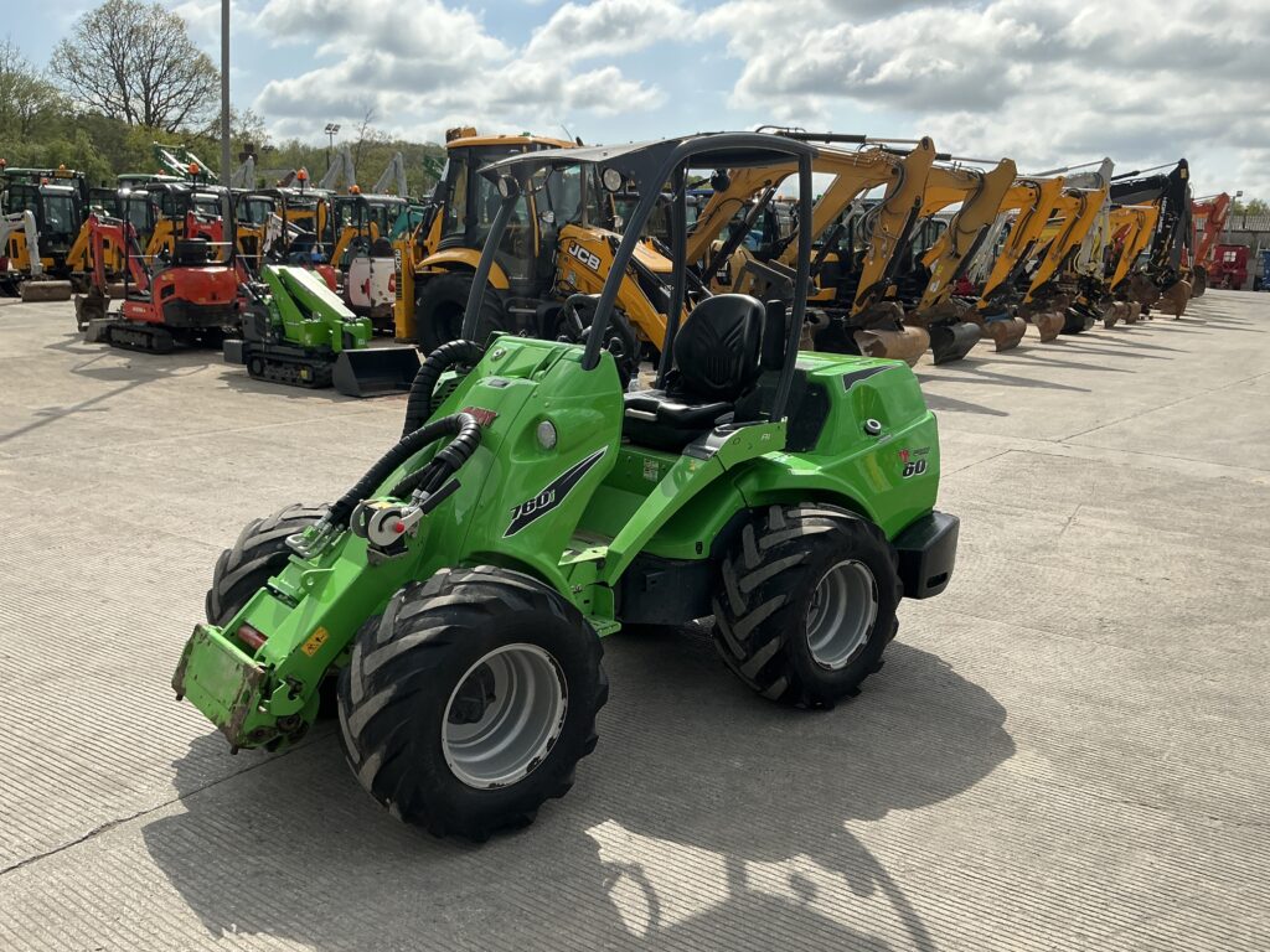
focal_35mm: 28
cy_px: 476
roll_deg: -1.3
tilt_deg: -10.5
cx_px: 635
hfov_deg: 63.4
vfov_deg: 49.7
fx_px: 1027
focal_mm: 3
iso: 25
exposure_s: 1/2058
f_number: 1.8
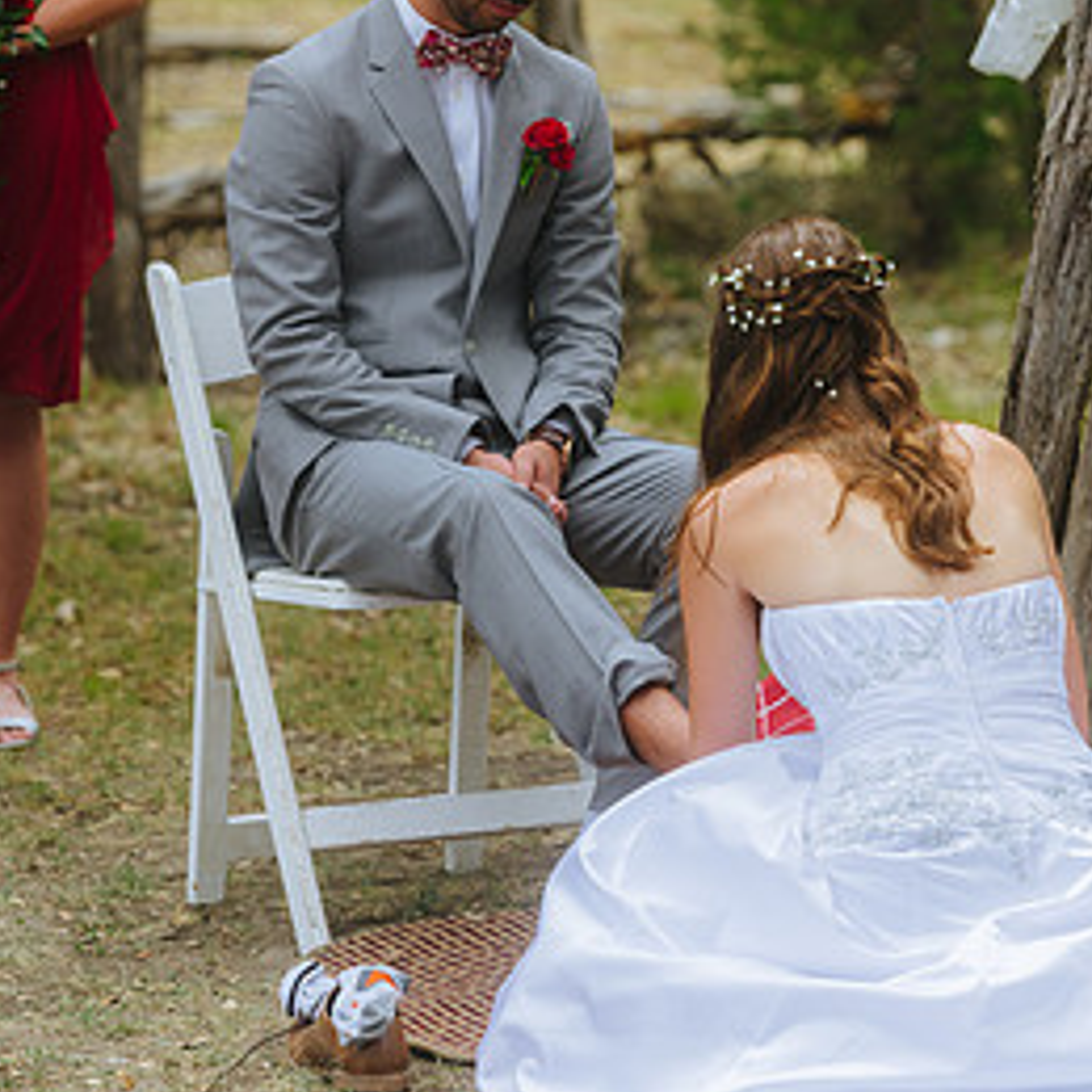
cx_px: 622
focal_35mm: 250
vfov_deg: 7.0
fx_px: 8923
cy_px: 458
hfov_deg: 7.0
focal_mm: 170
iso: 160
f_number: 3.2
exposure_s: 1/1000
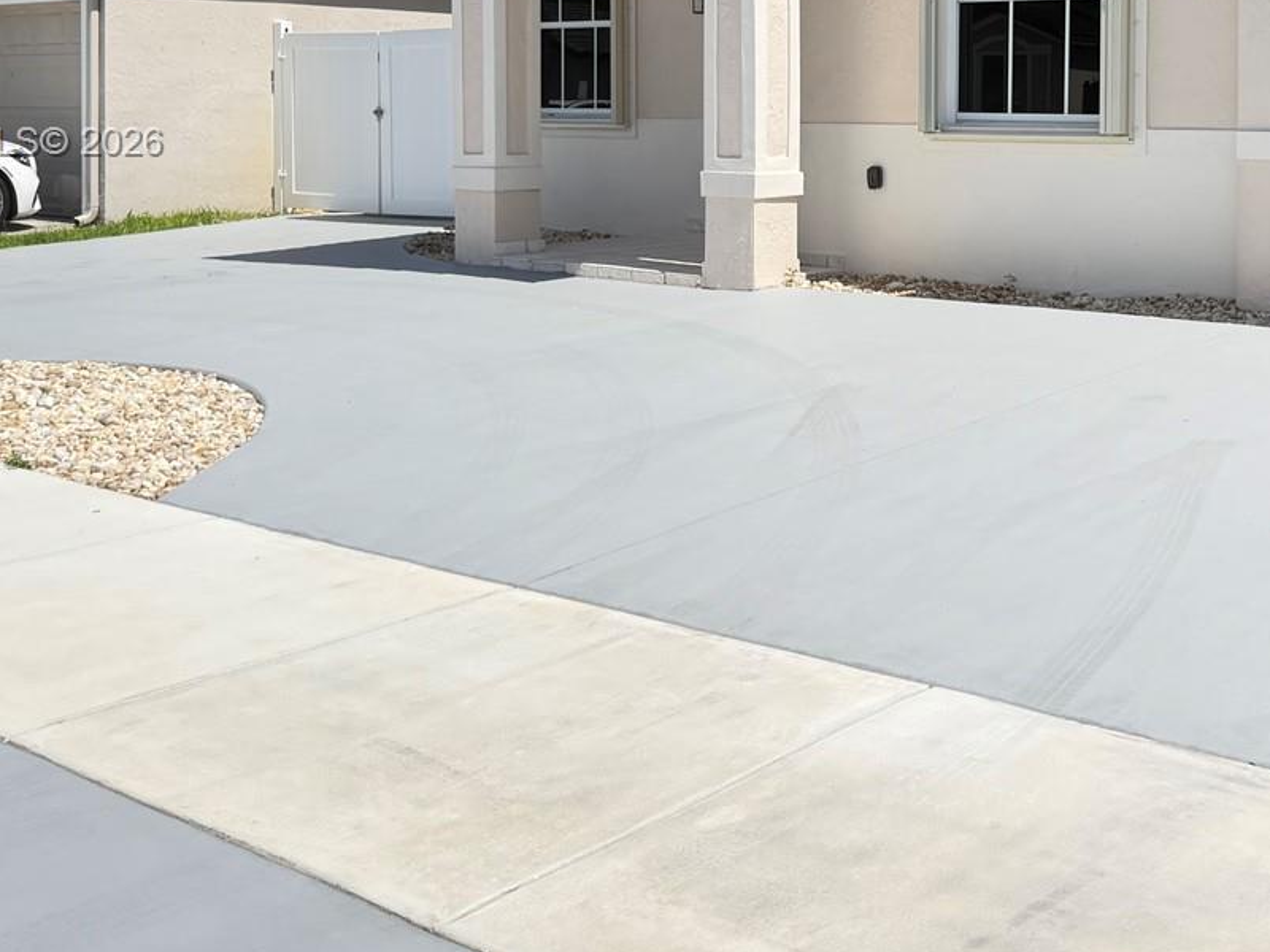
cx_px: 938
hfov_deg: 38.7
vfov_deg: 29.3
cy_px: 144
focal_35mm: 48
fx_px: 1761
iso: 125
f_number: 1.78
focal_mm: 6.76
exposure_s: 1/3953
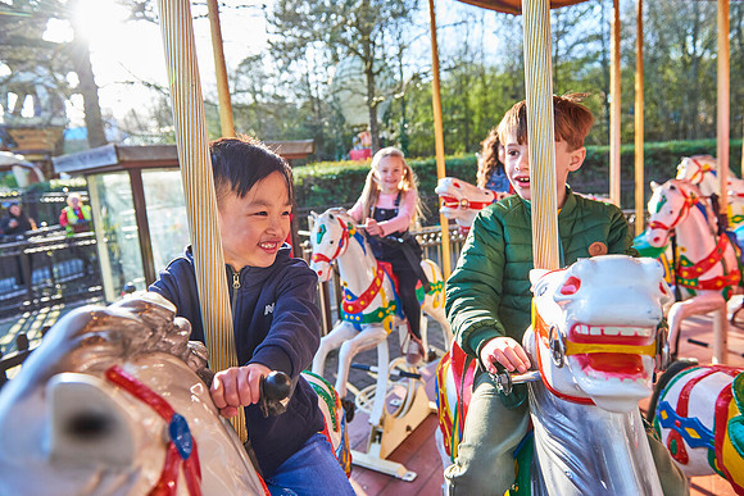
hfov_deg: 73.7
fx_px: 496
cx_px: 372
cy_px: 248
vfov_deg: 53.2
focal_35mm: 24
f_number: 4
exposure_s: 1/640
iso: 800
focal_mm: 24
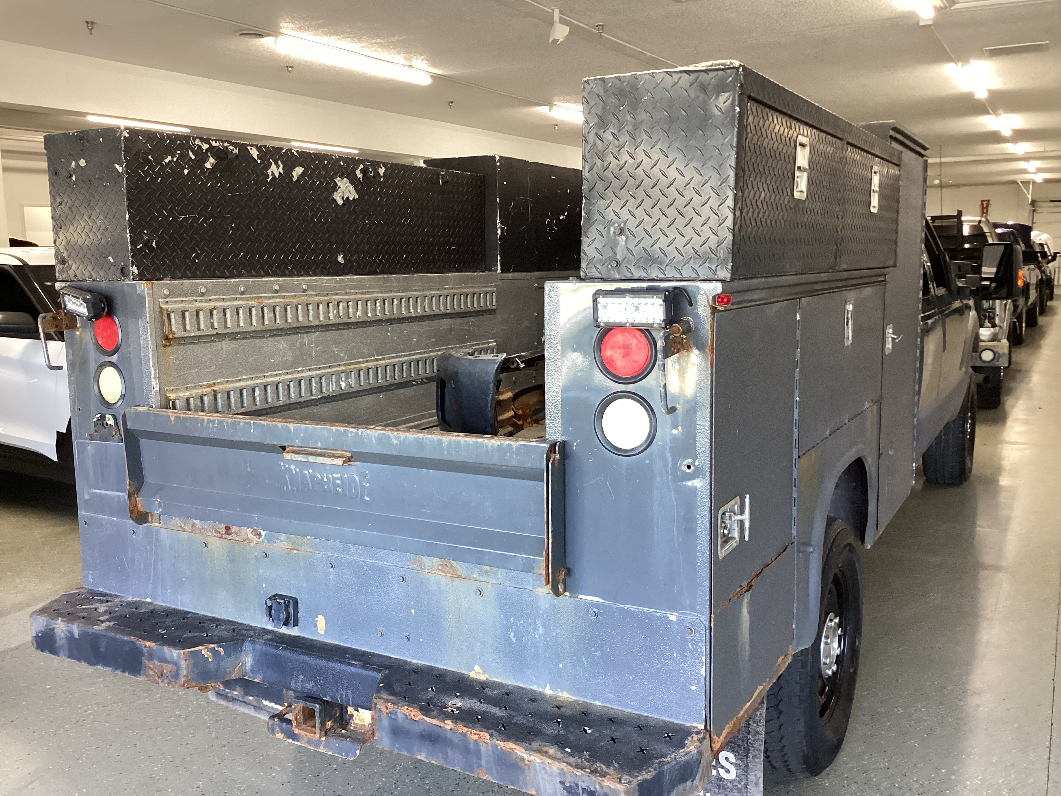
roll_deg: -0.5
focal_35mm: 31
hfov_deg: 58.4
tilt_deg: -9.7
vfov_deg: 45.4
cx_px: 530
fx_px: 950
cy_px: 398
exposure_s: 1/60
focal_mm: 3.3
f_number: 2.4
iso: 200
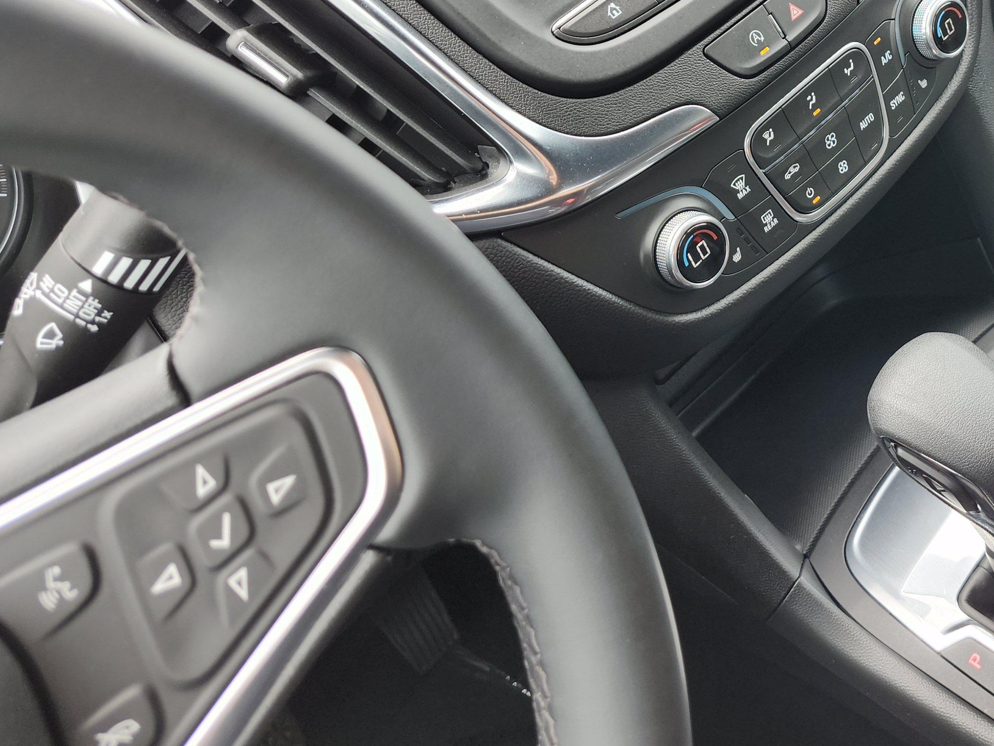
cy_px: 151
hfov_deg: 42.8
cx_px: 851
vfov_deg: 34.1
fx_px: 1177
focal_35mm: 41
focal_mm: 5.54
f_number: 1.8
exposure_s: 1/180
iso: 64
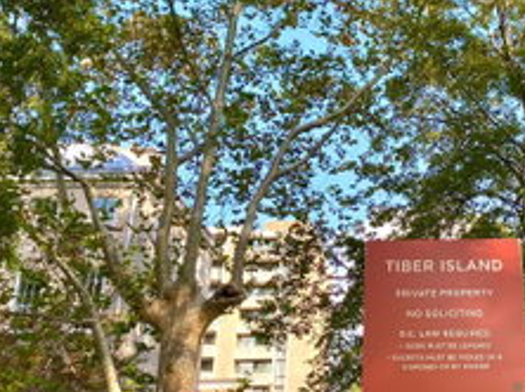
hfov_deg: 36.9
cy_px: 132
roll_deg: +0.6
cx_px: 422
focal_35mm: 50
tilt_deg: +27.0
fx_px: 758
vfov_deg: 28.9
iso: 32
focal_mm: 4.25
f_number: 1.8
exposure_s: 1/613
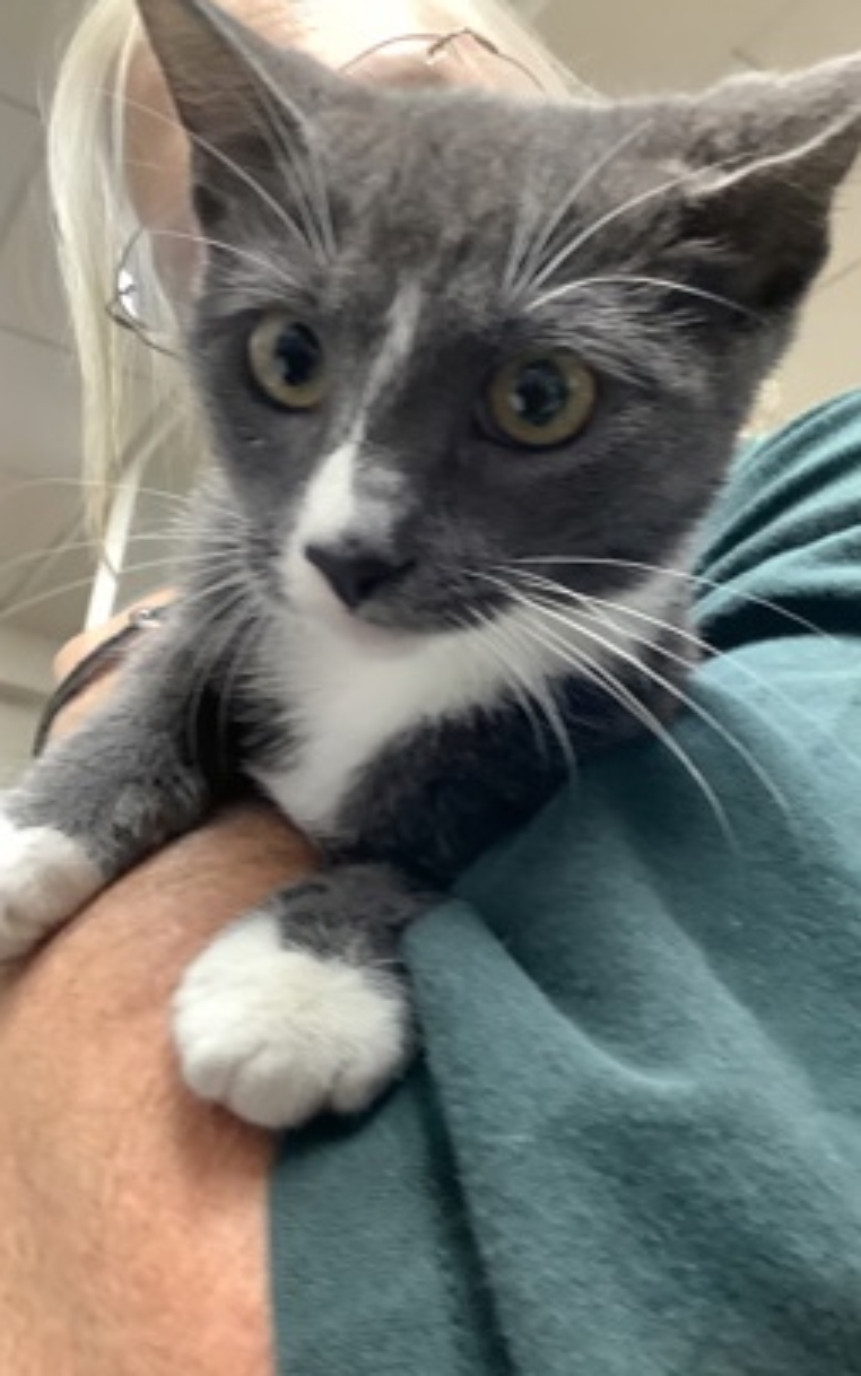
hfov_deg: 37.3
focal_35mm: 34
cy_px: 685
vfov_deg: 56.7
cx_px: 422
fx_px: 1276
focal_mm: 3.3
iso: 250
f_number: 2.4
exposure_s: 1/40
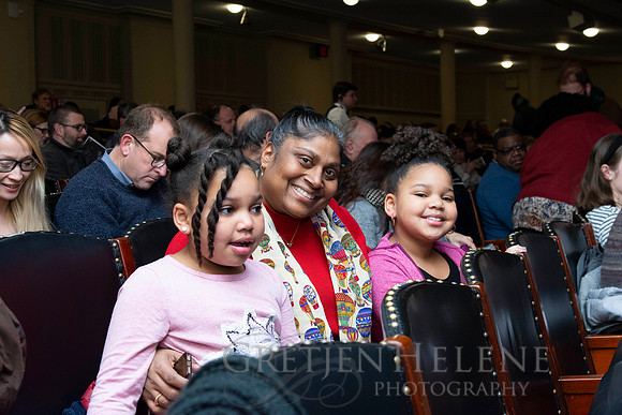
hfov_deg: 36.9
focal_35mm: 54
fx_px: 933
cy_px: 208
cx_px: 311
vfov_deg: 25.1
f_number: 6.3
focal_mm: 36
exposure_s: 1/50
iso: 1250
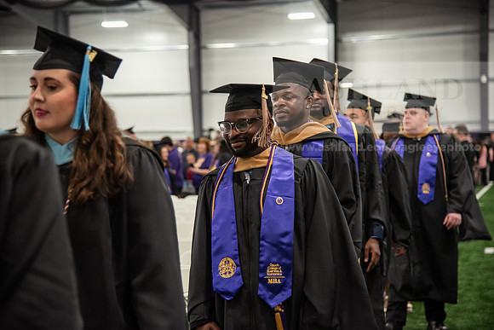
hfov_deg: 24.8
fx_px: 1125
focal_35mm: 82
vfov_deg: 16.7
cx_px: 247
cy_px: 165
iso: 2000
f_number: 4
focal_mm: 82
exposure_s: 1/125
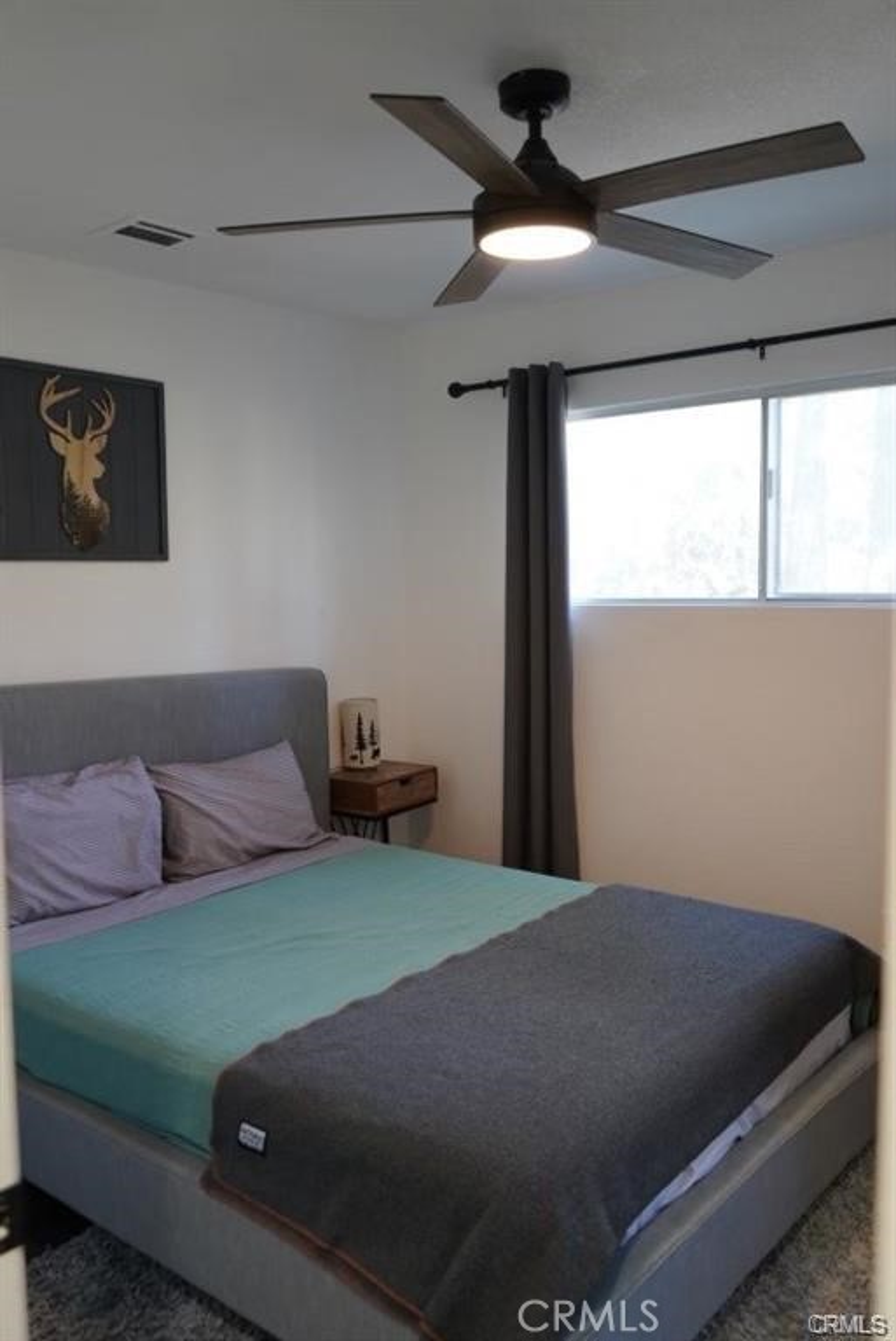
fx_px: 1044
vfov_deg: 65.4
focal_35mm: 28
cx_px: 448
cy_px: 670
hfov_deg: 46.5
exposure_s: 1/160
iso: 2000
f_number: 3.5
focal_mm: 28
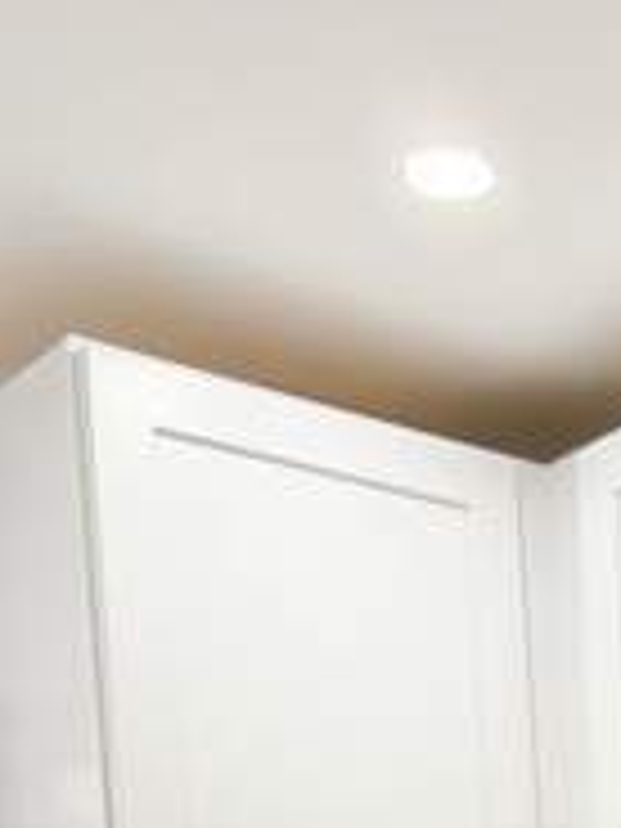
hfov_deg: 15.6
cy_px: 1422
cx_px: 932
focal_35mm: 87
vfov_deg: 18.4
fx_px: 2081
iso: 250
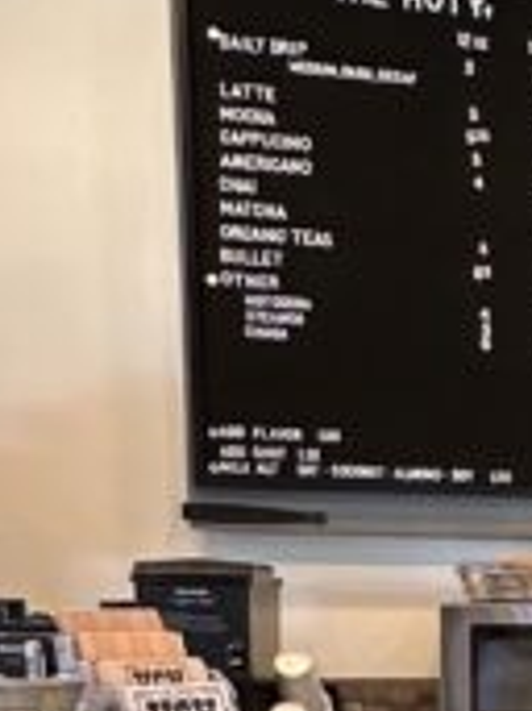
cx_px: 1160
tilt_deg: -5.1
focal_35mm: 84
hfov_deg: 13.9
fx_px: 1723
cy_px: 778
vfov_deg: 22.1
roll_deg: -1.3
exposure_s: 1/60
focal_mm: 2.22
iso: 200
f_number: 2.2
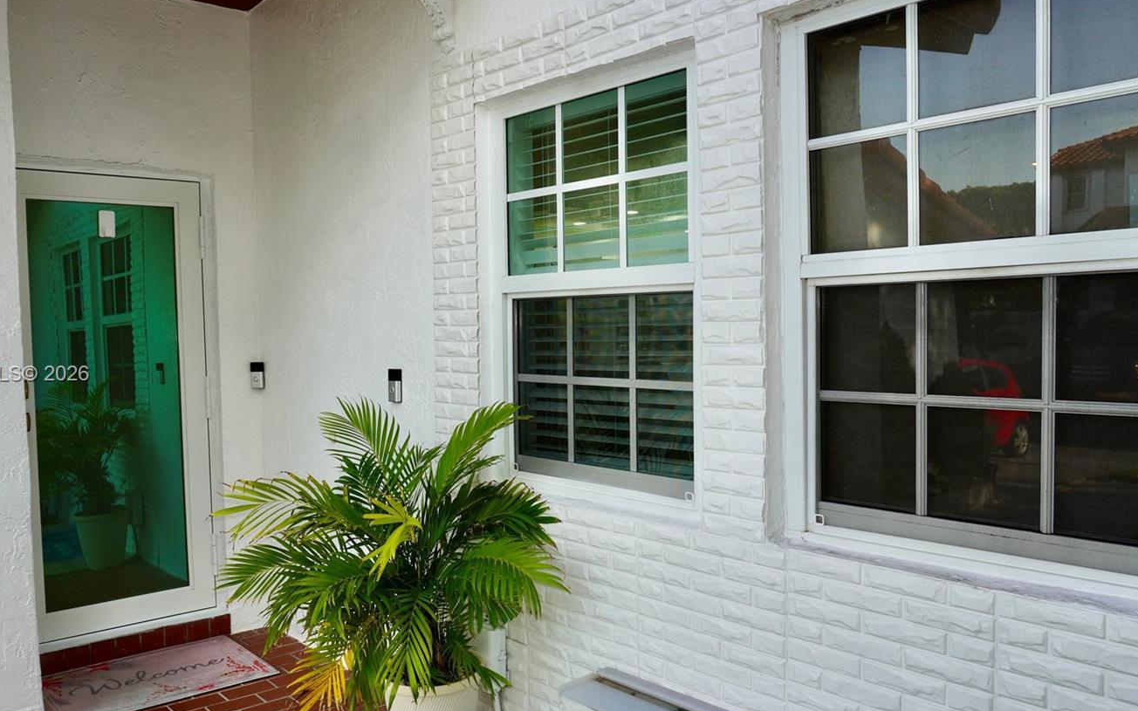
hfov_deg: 62.8
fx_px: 930
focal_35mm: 30
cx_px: 516
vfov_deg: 41.8
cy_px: 375
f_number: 6.3
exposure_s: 1/80
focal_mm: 16
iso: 100
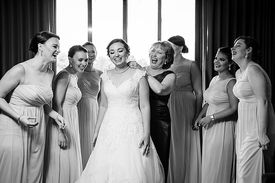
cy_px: 86
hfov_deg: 42.5
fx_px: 353
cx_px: 137
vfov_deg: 29.1
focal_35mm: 46
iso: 1000
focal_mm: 43
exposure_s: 1/200
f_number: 5.6
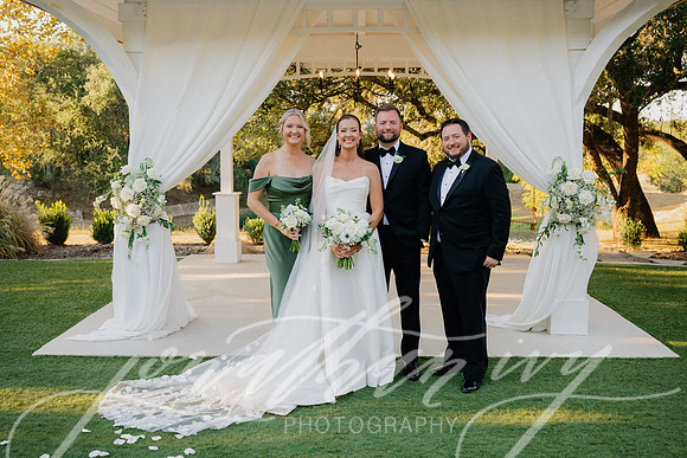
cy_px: 229
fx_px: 687
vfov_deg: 36.9
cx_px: 344
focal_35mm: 36
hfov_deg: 53.1
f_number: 4.5
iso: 400
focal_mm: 36
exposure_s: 1/320
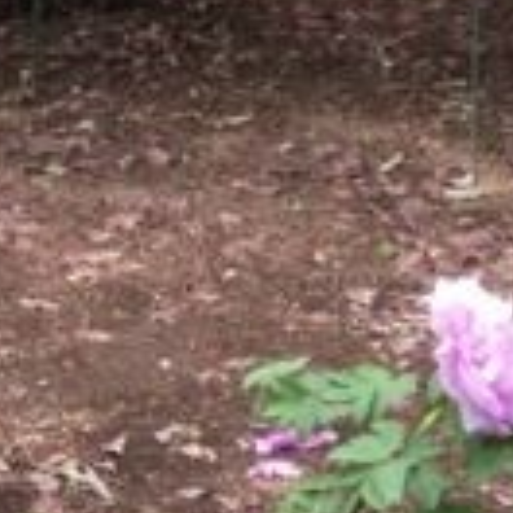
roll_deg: -1.1
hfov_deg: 13.0
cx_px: -326
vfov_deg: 13.1
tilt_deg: -5.1
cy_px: -299
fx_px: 2096
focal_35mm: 125
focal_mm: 3.3
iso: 25
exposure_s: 1/120
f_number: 2.4
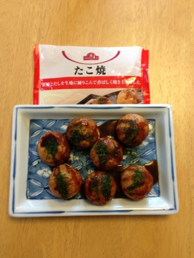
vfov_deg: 55.3
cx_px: 97
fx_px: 246
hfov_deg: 43.0
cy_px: 129
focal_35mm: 33
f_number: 2.4
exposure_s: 1/20
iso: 160
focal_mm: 4.13
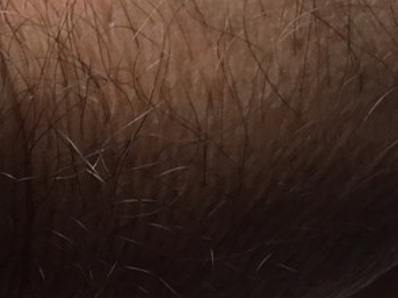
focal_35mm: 113
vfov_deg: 13.0
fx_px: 1298
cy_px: 52
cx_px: -248
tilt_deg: -64.9
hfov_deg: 15.6
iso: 40
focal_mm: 3.3
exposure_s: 1/100
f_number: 2.4
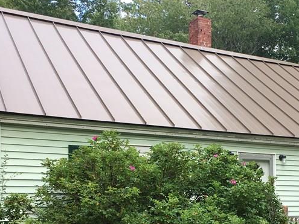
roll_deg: +0.0
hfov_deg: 31.2
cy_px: 196
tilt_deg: +3.0
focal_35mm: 60
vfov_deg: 23.8
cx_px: 246
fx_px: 518
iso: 25
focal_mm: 4.15
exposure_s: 1/381
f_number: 2.2
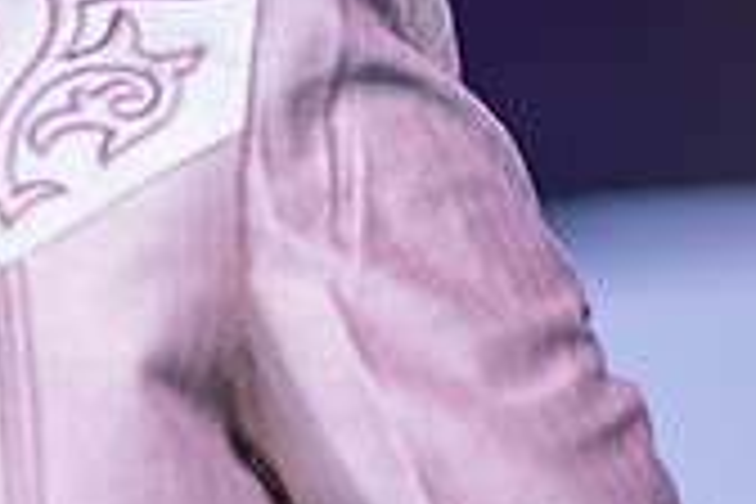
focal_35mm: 465
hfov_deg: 4.4
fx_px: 9764
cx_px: -171
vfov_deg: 3.0
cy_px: -110
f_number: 1.8
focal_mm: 135
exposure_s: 1/250
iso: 320
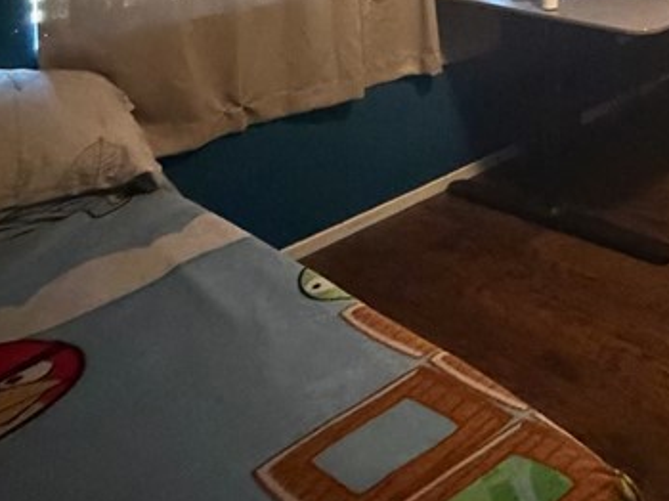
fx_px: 792
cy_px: -164
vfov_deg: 28.3
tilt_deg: -1.8
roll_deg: +0.0
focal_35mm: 41
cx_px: 805
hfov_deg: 35.7
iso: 1250
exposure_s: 1/40
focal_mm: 2.22
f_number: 2.2
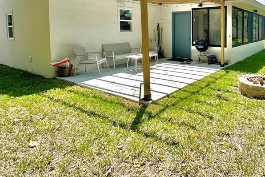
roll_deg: +0.3
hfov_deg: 66.8
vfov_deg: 49.0
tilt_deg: -4.1
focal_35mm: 25
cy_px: 41
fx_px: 184
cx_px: 200
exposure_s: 1/1575
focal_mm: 2.22
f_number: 2.2
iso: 40
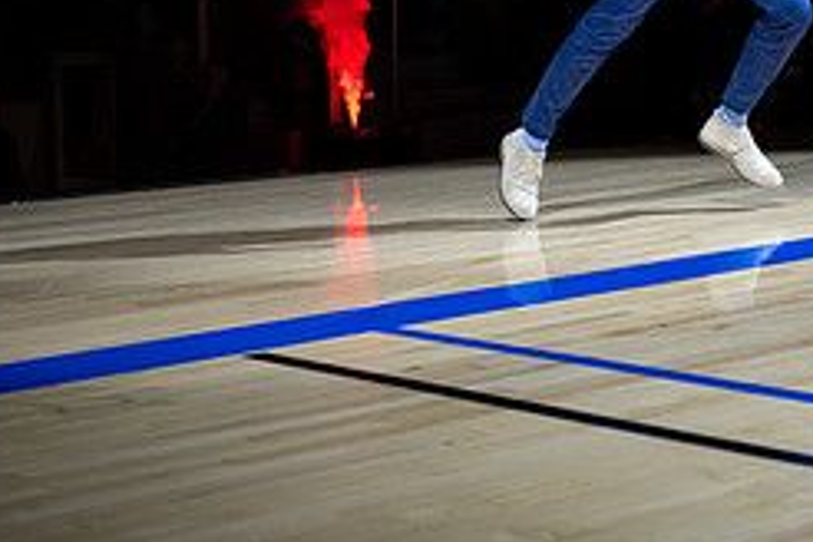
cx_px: 757
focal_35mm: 85
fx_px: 1919
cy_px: -71
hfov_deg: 23.2
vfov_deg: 15.6
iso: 4000
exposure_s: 1/2500
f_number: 2.8
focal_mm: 36
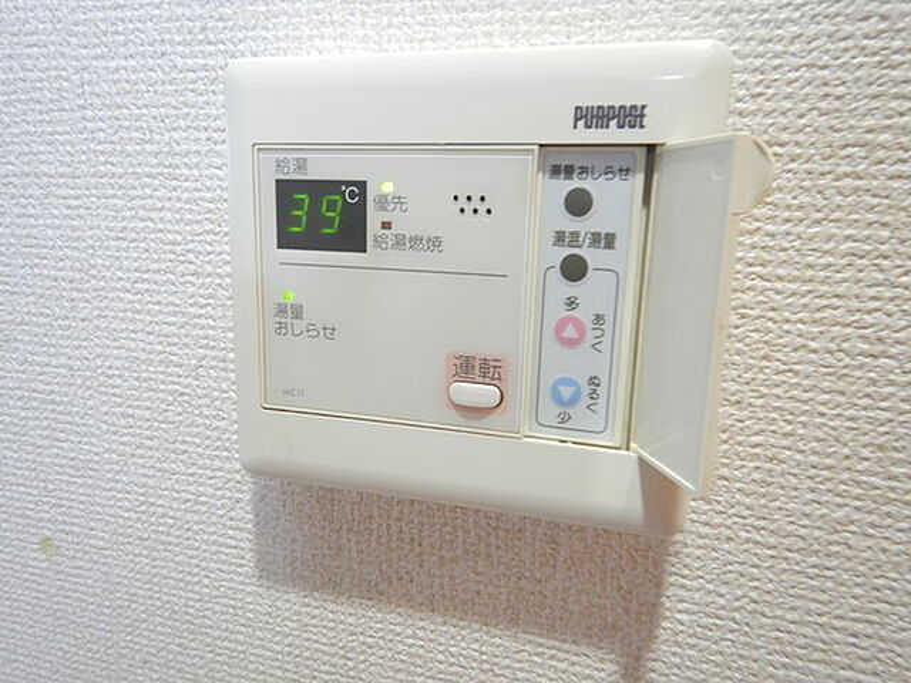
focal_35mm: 24
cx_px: 456
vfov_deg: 56.8
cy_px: 342
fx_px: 632
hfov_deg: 71.6
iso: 400
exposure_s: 1/15
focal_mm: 4.3
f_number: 2.8
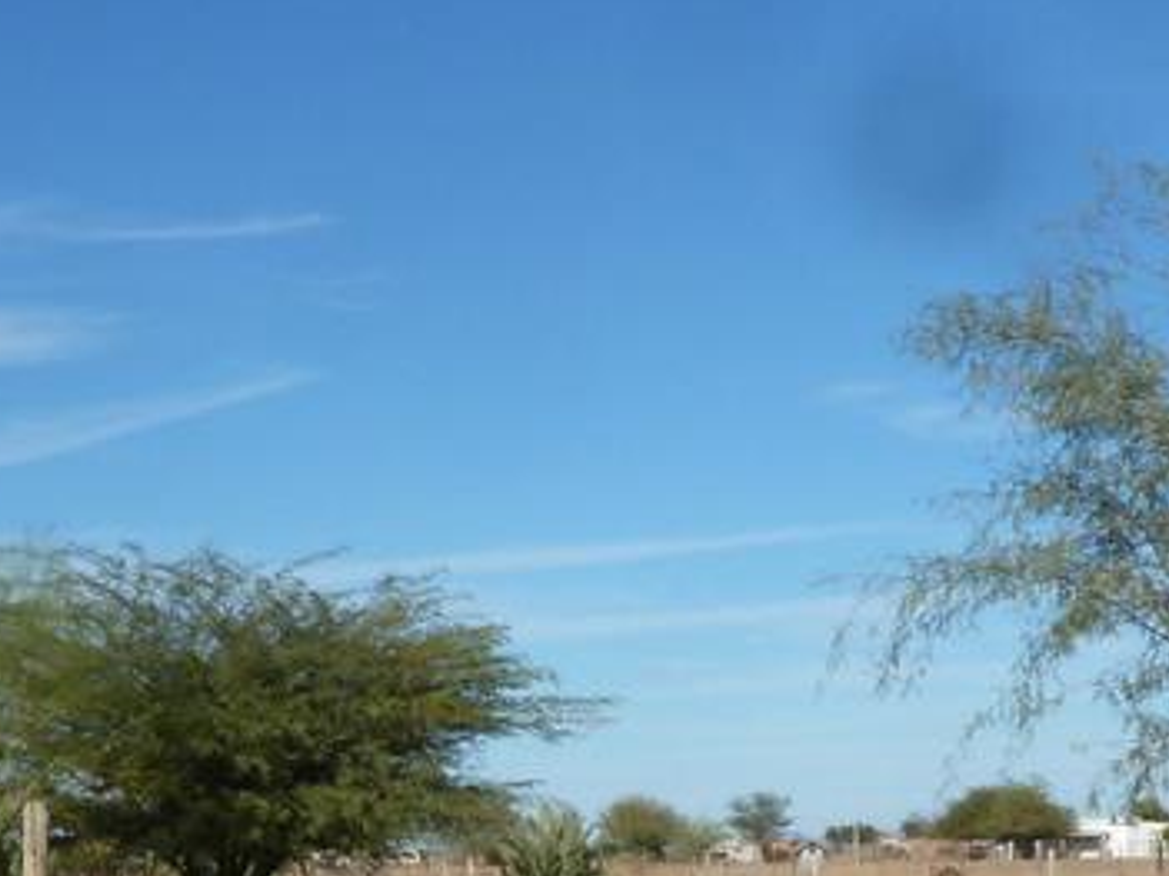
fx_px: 2464
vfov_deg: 19.4
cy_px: 946
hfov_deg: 25.1
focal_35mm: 73
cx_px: -53
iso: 80
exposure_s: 1/500
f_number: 5.6
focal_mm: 4.1
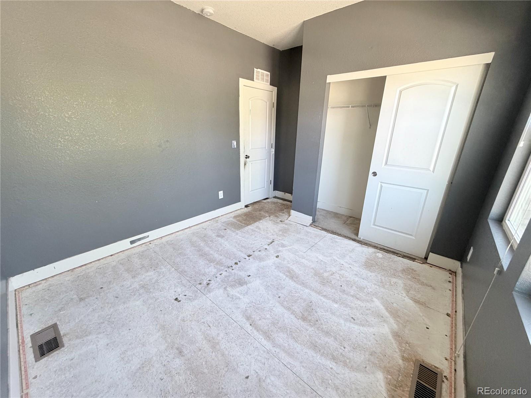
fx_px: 215
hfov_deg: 102.1
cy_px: 199
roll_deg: -1.1
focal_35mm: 14
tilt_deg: -18.6
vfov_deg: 85.7
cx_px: 266
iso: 320
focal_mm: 2.22
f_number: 2.2
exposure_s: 1/121
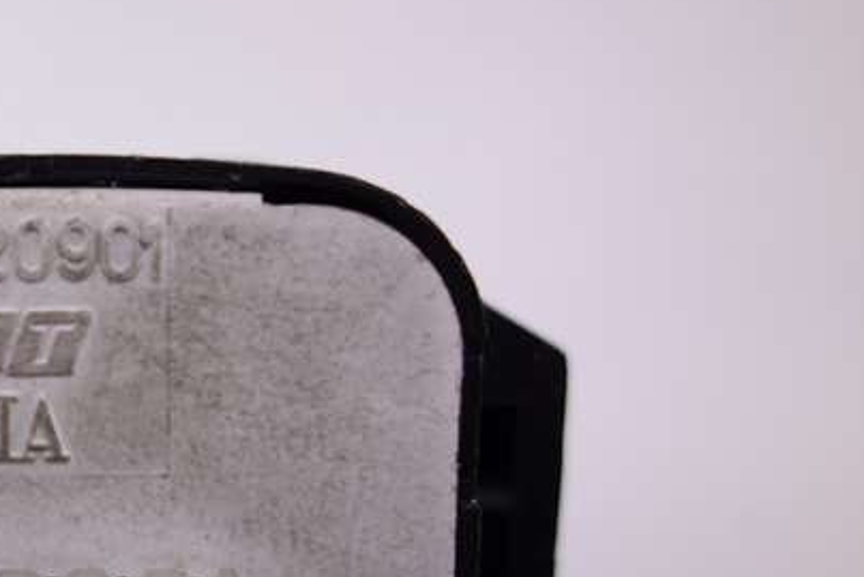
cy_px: 280
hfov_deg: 32.5
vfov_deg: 23.8
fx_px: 1368
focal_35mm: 57
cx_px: 24
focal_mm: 10.4
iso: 125
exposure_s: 1/100
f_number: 2.8
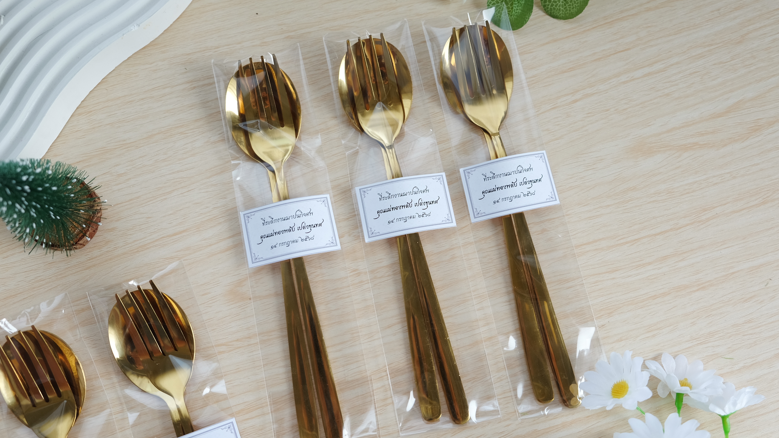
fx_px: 640
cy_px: 235
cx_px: 383
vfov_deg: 37.8
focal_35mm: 31
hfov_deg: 62.6
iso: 200
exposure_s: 1/140
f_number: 2.8
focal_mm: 19.6
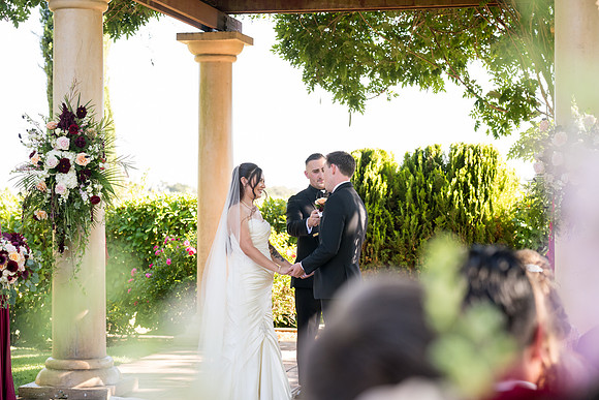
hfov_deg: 26.3
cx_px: 300
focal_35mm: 77
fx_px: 1281
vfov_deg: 17.7
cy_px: 200
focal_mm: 77
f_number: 4
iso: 800
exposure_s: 1/400
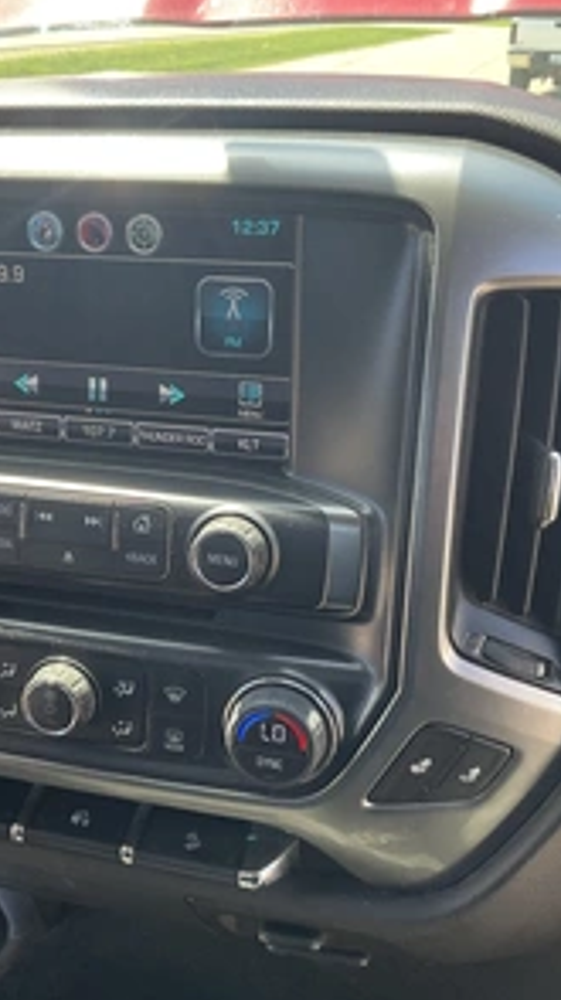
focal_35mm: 43
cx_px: 184
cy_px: 503
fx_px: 1139
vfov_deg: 47.4
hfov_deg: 27.5
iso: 32
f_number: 1.8
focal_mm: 3
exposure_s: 1/122
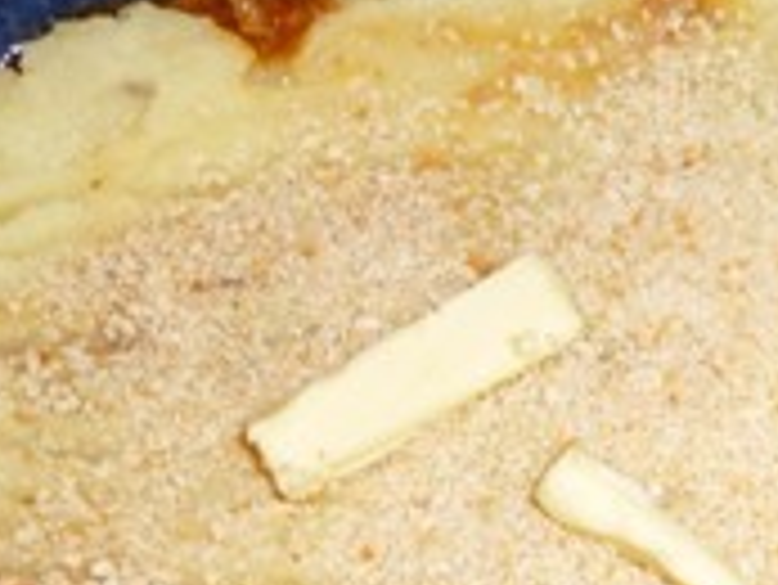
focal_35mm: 133
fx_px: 2991
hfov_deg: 14.2
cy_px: 832
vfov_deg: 10.8
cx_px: 1043
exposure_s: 1/30
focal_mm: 6
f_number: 3.7
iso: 100
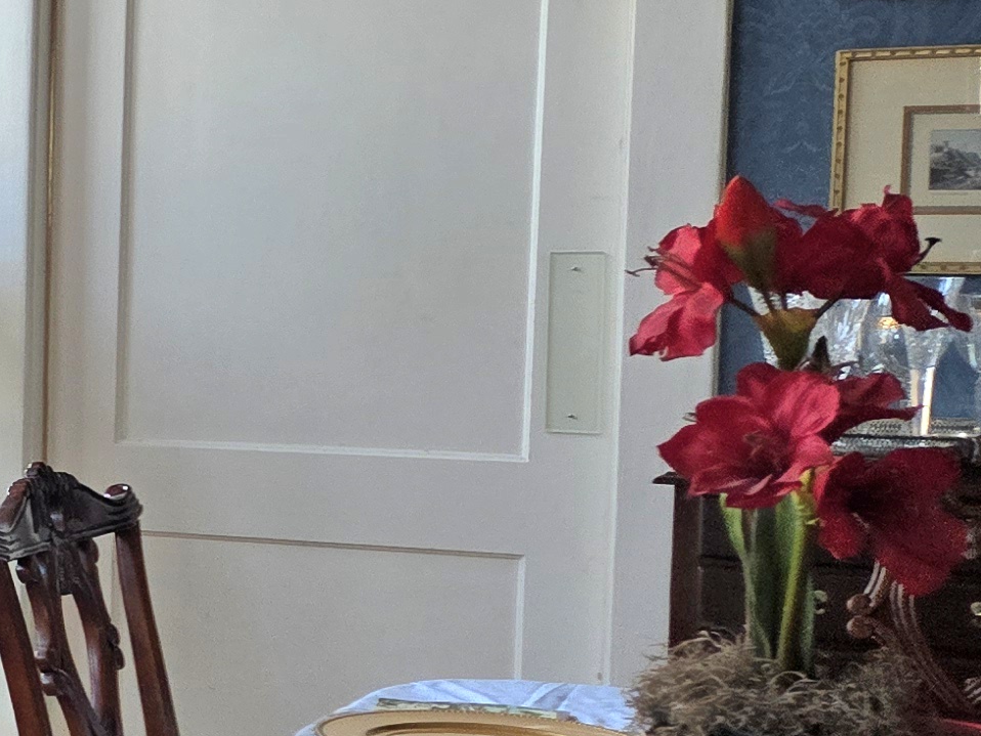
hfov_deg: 15.8
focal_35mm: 96
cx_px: -1016
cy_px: 422
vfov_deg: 15.4
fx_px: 2721
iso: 125
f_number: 1.8
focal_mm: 5.4
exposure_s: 1/120
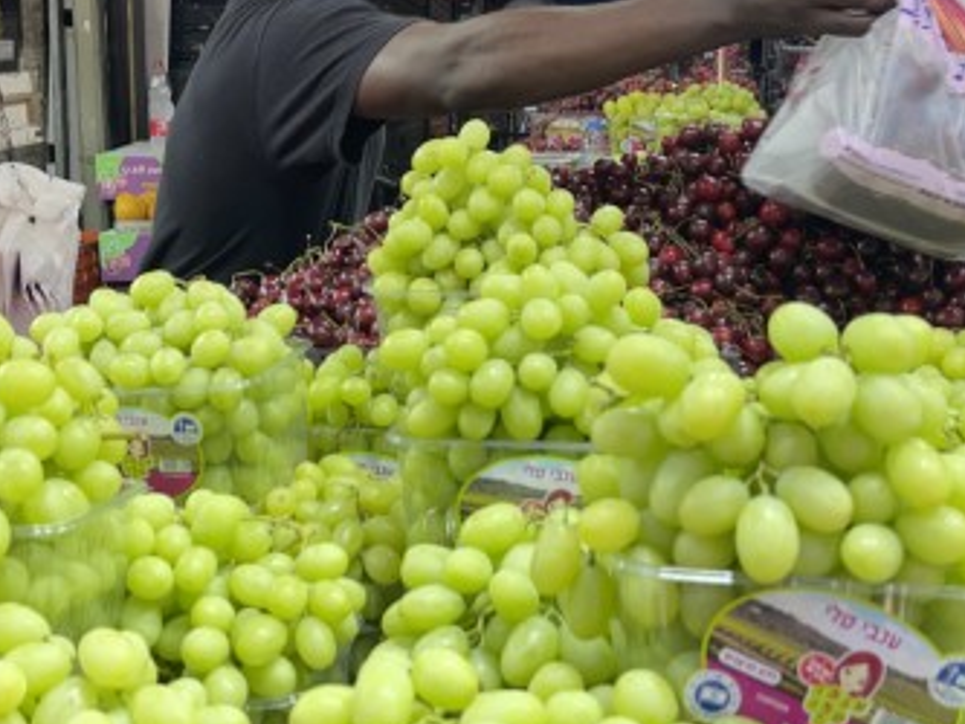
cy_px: 321
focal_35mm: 48
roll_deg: -0.4
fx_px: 1339
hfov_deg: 39.6
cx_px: 435
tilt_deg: -10.8
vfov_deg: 30.3
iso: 32
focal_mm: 5.1
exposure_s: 1/180
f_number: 1.6
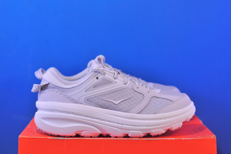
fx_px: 481
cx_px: 116
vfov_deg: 18.1
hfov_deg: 27.0
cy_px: 77
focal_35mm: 75
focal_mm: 50
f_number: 2.8
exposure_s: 1/320
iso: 250
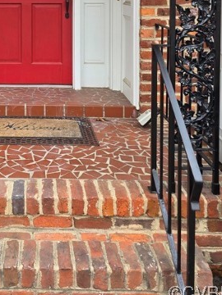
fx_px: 419
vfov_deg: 35.1
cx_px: 23
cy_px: -3
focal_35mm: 49
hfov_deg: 28.5
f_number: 1.7
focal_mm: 6.3
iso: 20
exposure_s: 1/180
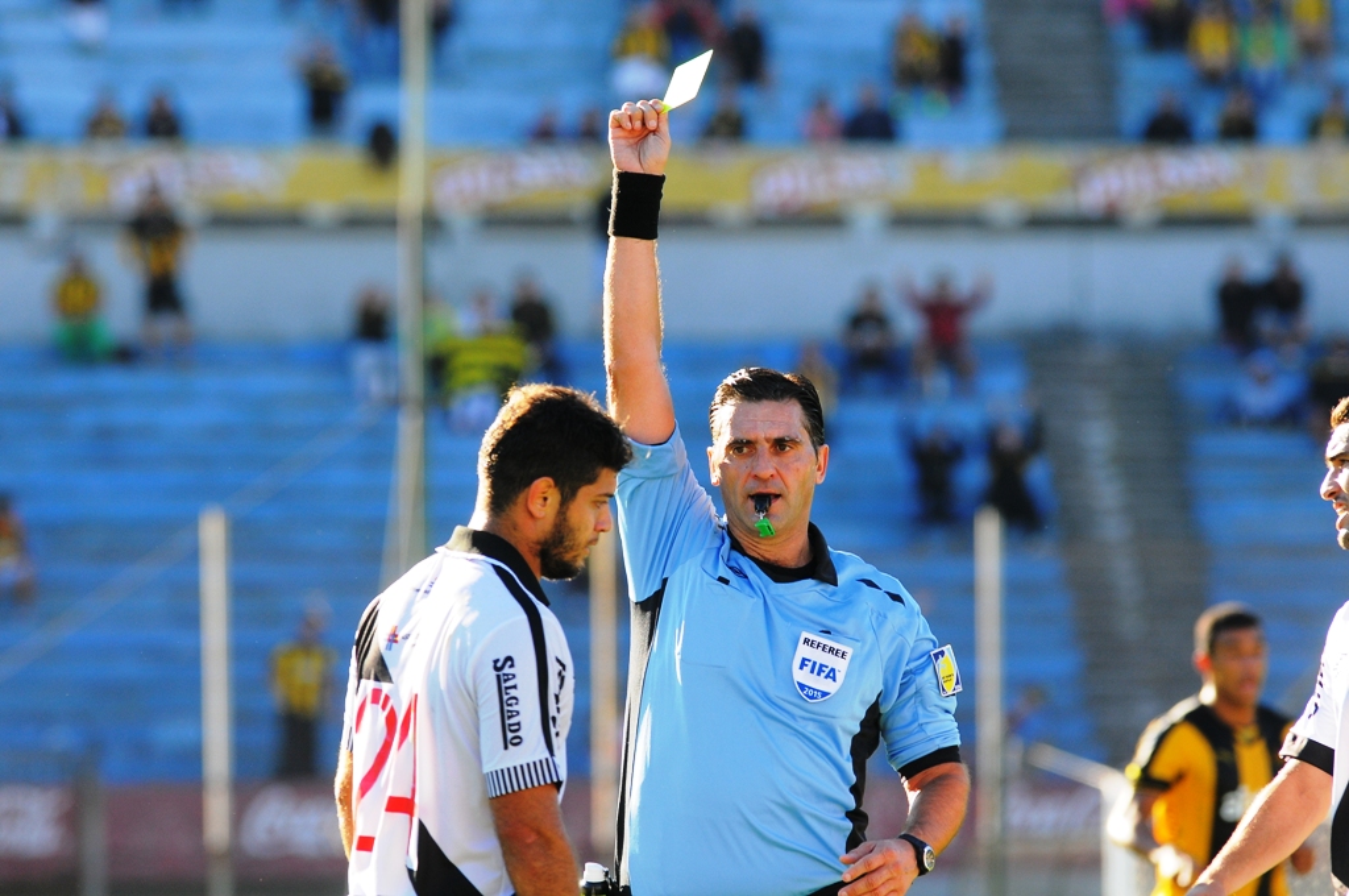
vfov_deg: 3.0
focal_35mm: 450
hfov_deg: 4.6
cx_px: 674
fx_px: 16841
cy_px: 448
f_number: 5
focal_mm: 300
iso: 400
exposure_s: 1/500
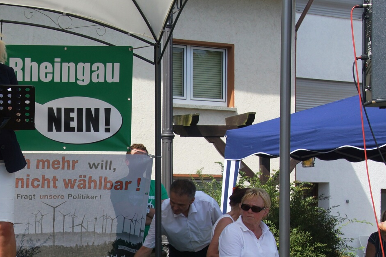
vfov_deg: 15.2
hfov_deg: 22.3
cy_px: 220
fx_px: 954
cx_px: 37
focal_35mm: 89
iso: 200
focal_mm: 28
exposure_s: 1/350
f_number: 8
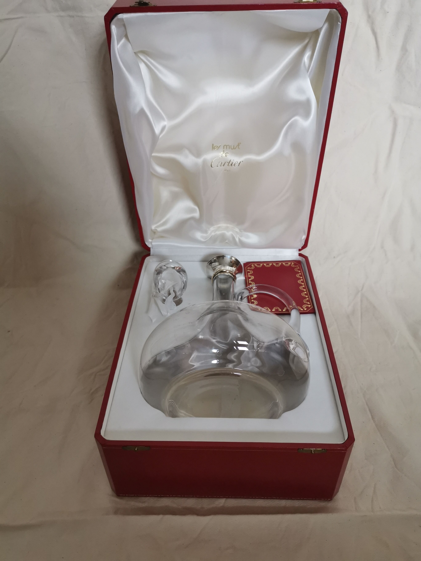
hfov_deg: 51.4
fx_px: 438
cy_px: 280
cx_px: 210
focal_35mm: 27
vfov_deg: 65.3
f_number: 1.8
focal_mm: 5.58
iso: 320
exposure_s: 1/50
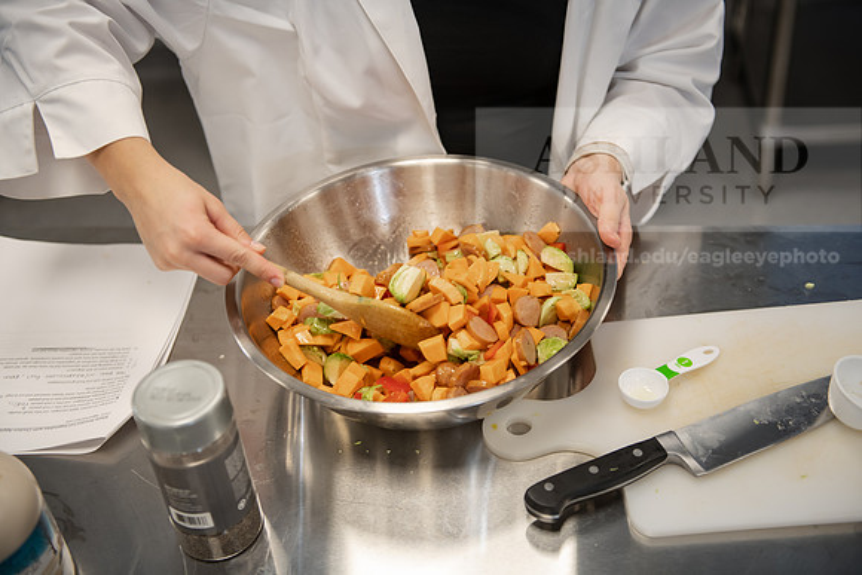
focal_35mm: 48
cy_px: 288
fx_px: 1150
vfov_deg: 28.1
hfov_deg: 41.1
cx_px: 431
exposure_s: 1/200
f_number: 2.8
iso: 500
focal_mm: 48
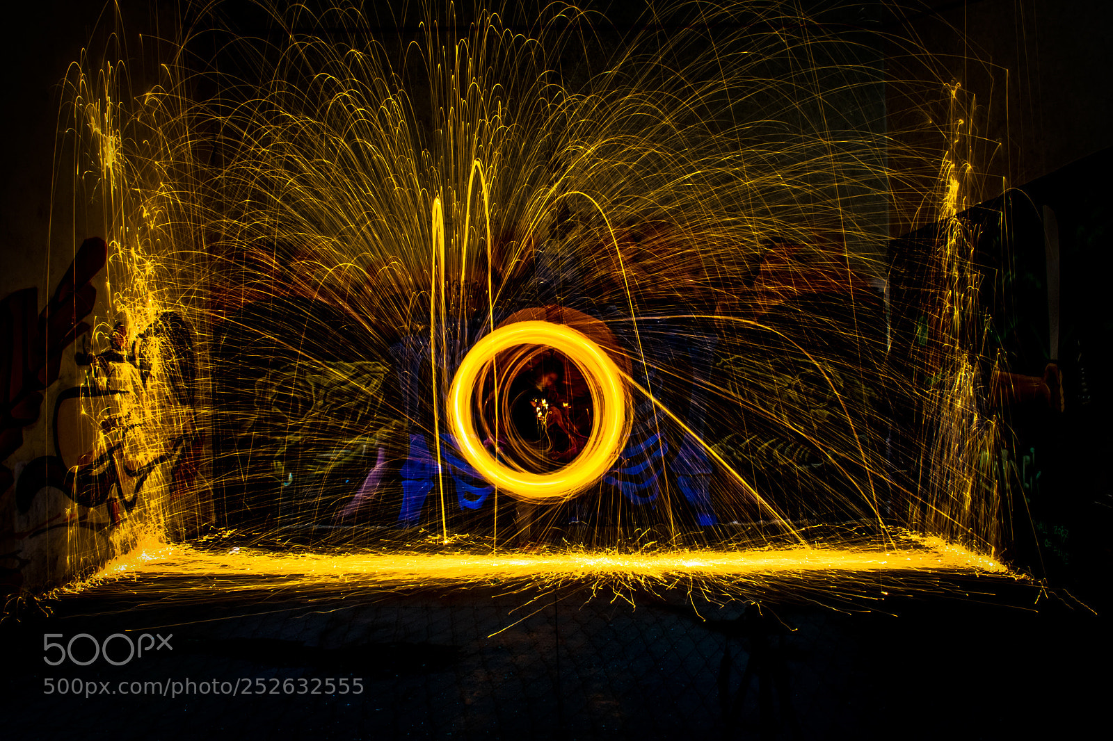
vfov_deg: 41.7
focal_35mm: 32
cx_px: 556
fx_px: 974
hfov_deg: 59.5
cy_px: 370
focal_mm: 21
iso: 100
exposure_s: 96
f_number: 25
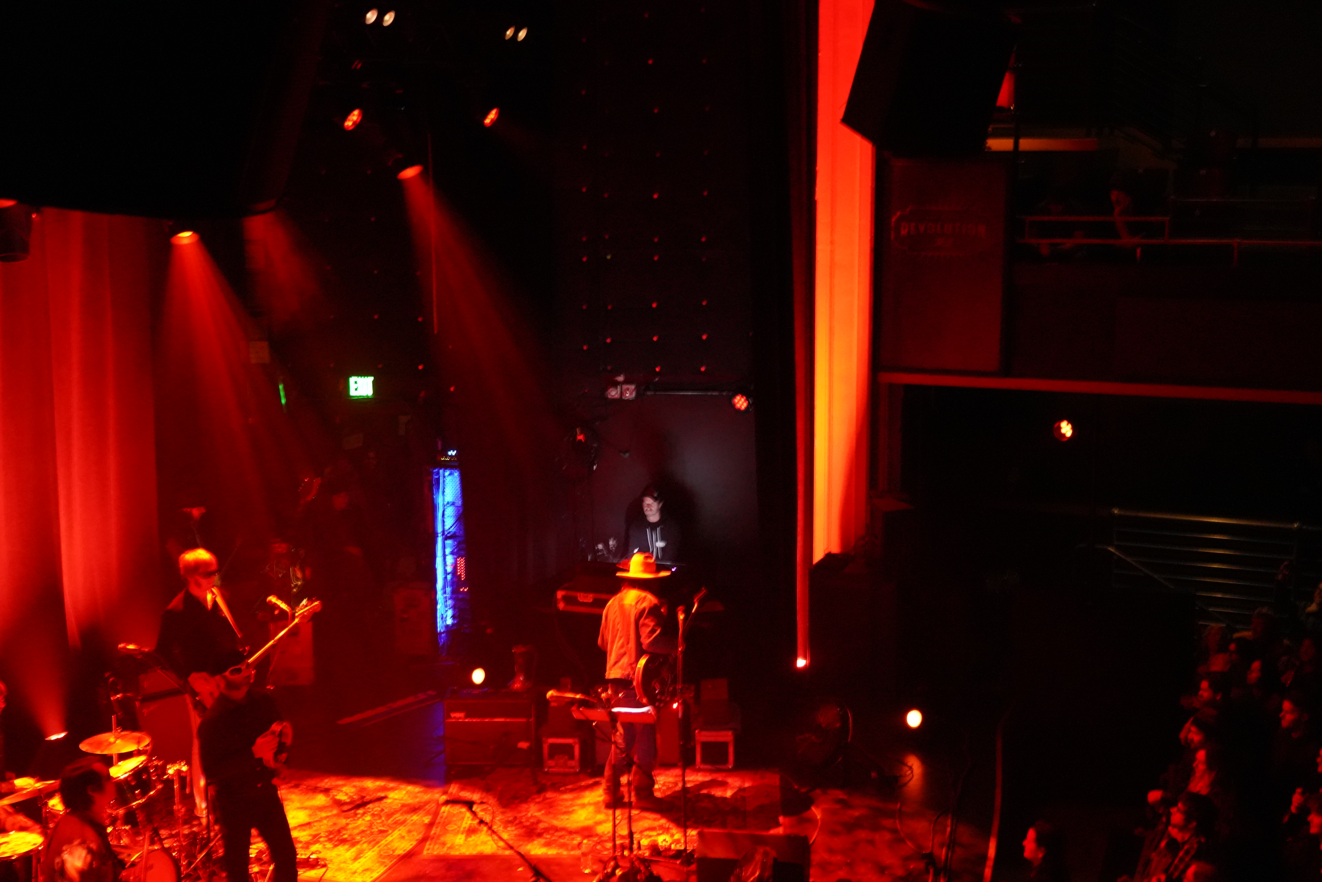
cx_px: 661
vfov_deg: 31.2
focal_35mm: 43
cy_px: 441
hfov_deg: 45.4
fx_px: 1579
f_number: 4
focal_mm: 43
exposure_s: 1/30
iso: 12800
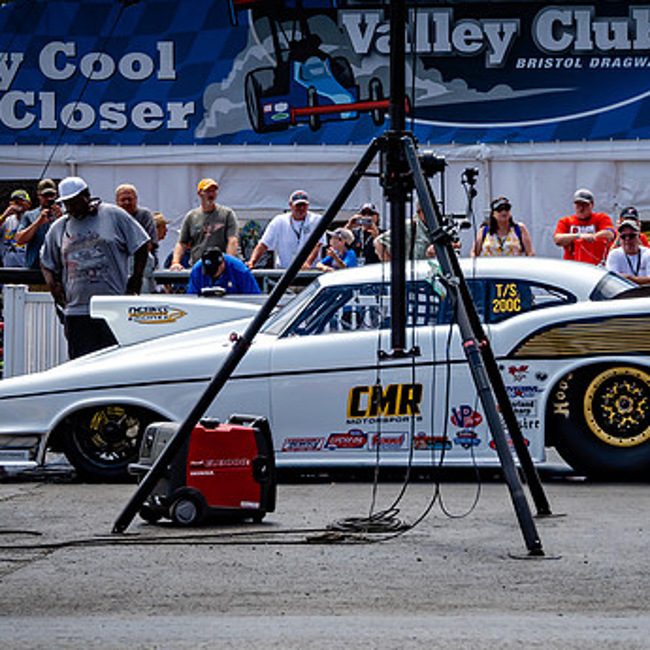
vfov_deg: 10.5
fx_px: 3527
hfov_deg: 10.5
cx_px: 440
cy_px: 247
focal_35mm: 166
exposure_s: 1/800
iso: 100
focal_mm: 49
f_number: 5.6
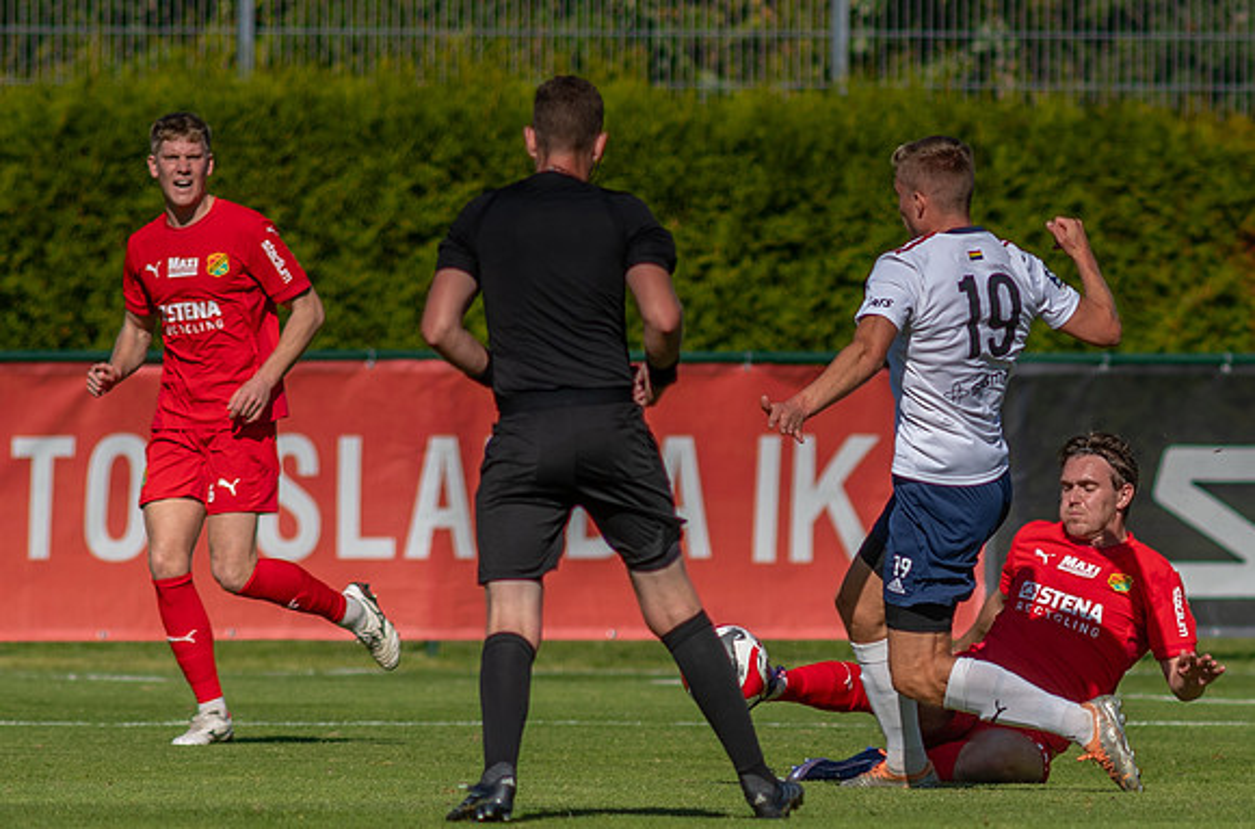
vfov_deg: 1.3
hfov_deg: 2.0
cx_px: 1052
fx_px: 36042
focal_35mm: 1037
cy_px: 536
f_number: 3.5
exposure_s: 1/2000
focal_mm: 300
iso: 100
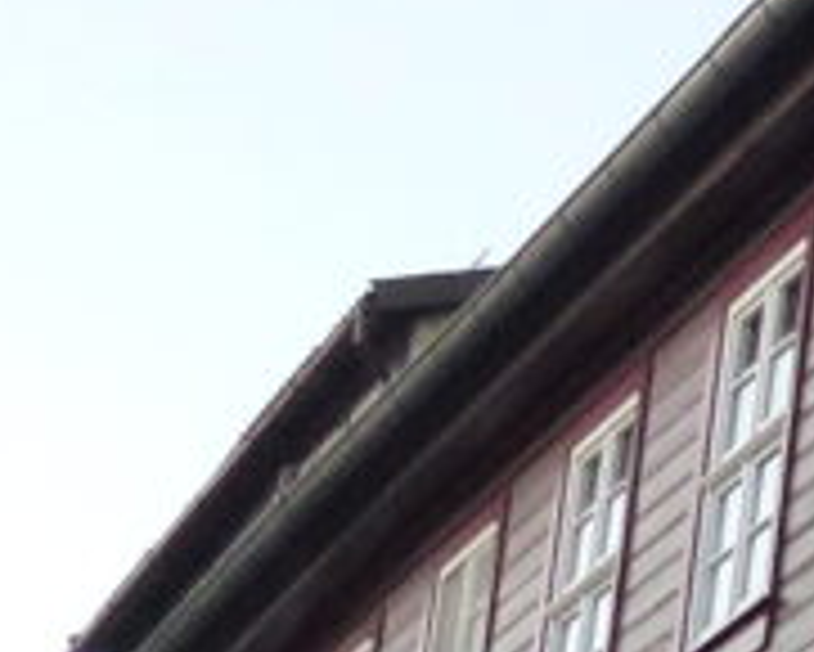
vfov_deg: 8.4
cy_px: 931
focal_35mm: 181
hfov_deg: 9.1
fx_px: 4363
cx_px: 2258
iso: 250
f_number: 3.3
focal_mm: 4.3
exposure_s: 1/60
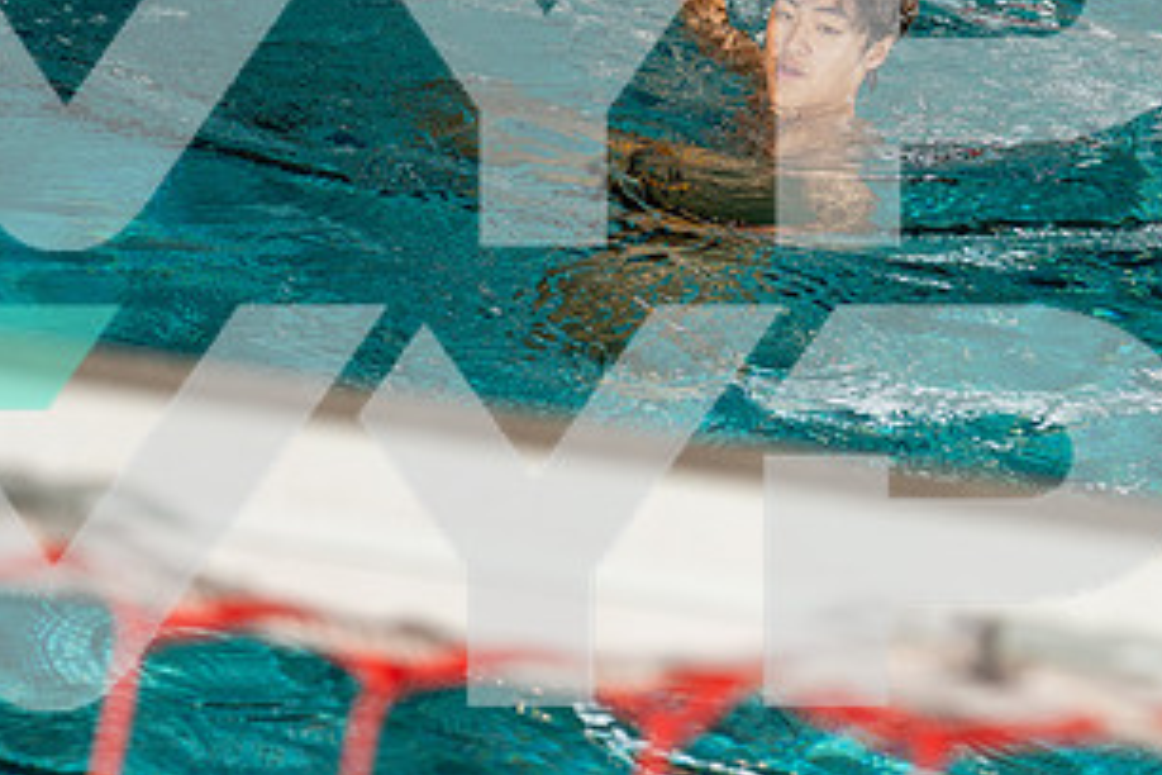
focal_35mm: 129
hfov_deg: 15.9
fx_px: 4164
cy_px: 47
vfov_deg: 10.6
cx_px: 703
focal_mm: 68
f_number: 4
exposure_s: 1/250
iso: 100
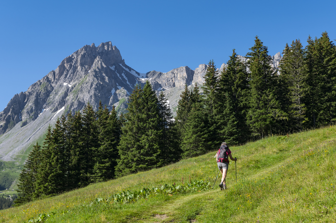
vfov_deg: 21.9
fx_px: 578
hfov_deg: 32.4
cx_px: 168
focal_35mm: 62
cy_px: 112
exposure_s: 1/160
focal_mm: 62
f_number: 11
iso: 200
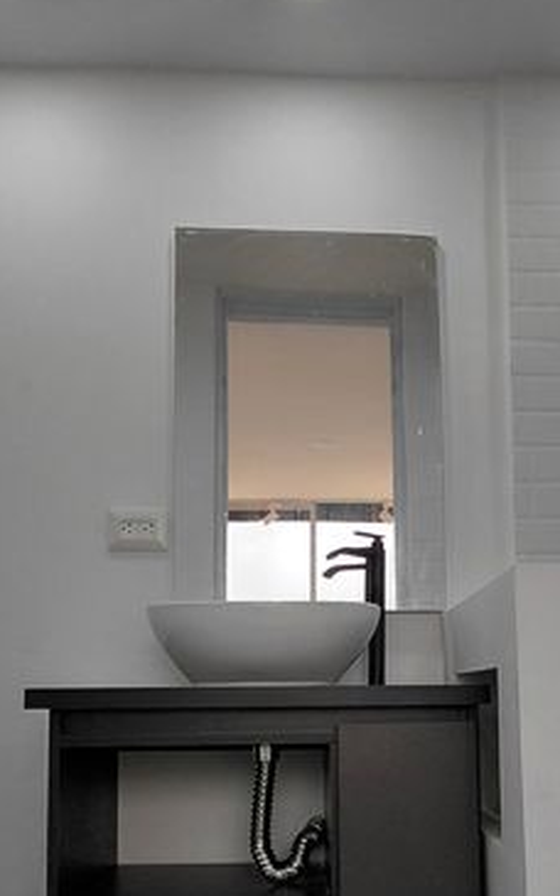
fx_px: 757
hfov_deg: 40.4
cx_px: 332
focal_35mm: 31
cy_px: 644
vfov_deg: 58.8
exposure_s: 1/120
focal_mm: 1.64
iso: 80
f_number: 2.2
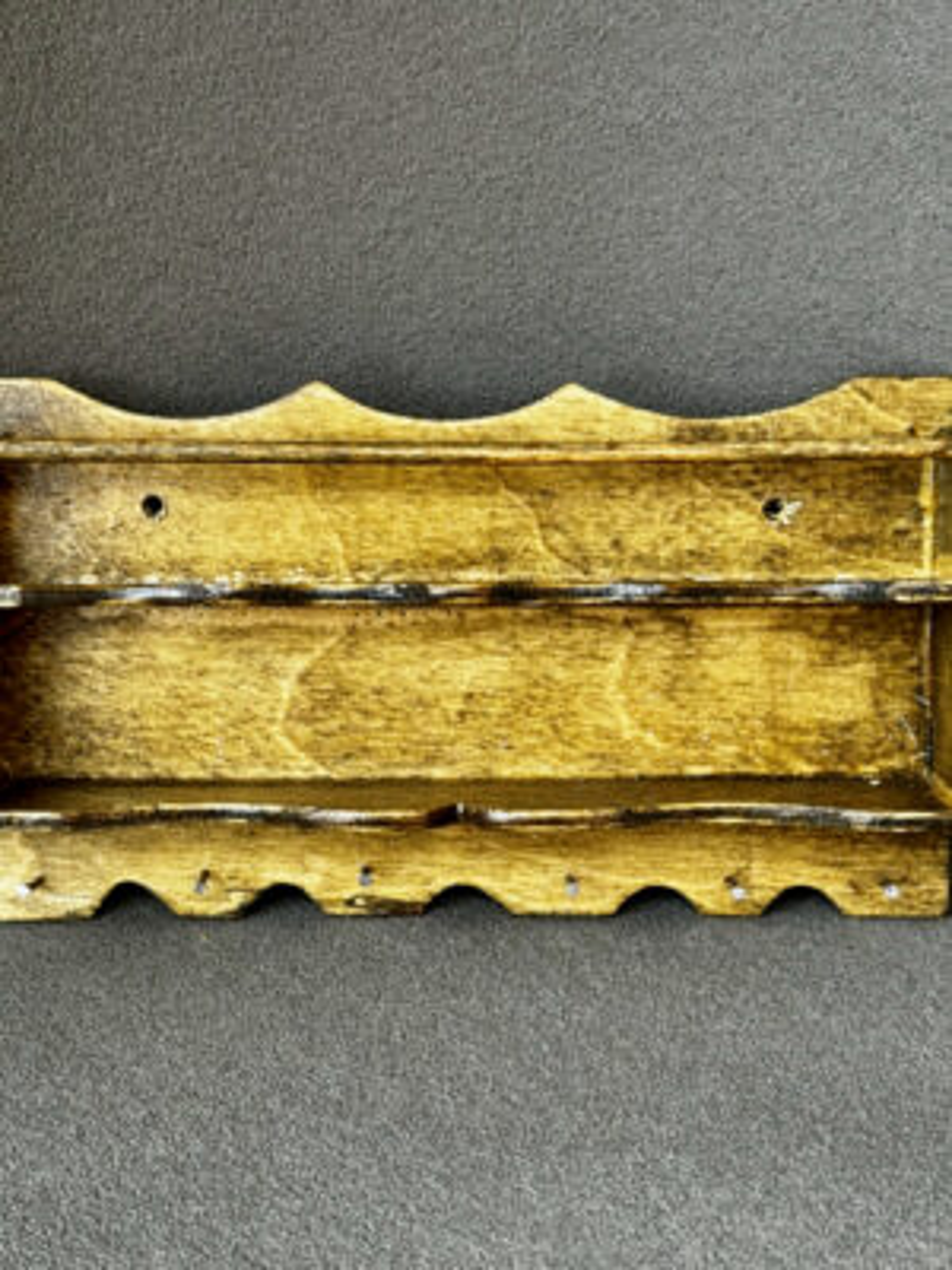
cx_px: 476
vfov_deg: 39.7
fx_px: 1760
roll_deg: +1.1
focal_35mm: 48
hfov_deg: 30.3
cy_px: 635
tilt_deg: -26.7
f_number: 1.78
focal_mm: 6.76
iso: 64
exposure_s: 1/121
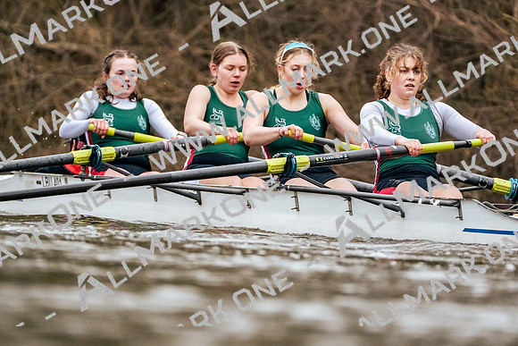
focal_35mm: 900
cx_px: 259
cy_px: 173
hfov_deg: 2.3
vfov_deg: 1.5
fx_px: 12952
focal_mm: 600
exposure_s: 1/2000
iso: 4000
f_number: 6.3
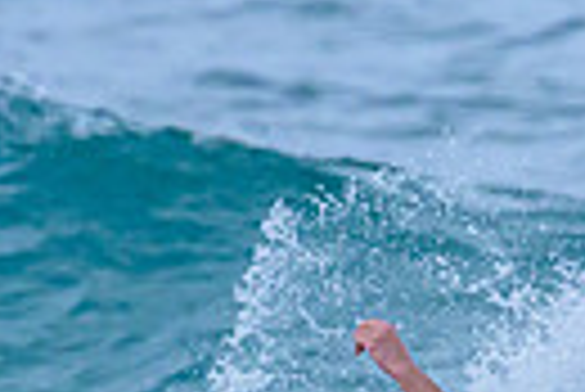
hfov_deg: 0.6
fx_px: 53749
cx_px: 40
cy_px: 686
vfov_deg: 0.4
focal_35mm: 3304
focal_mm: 590
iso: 2000
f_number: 11
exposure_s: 1/1600
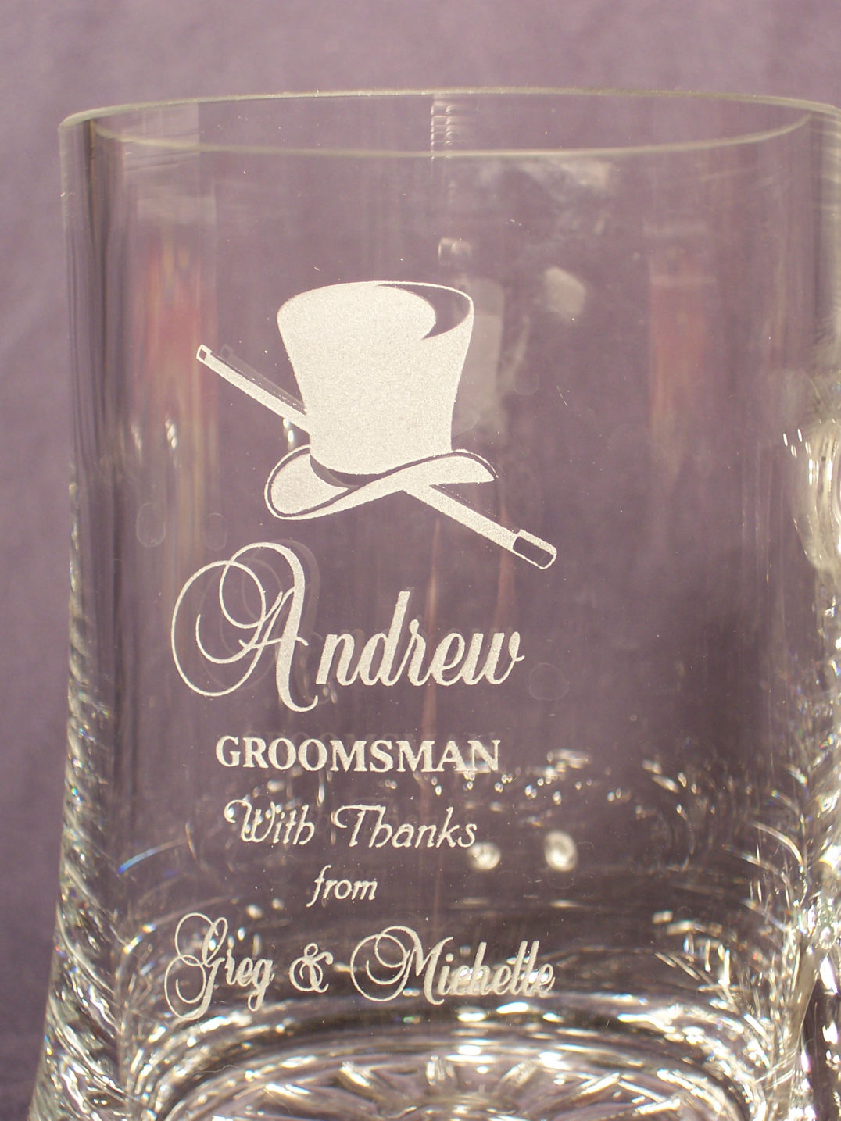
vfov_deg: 23.8
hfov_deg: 18.0
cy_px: 560
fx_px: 2657
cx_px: 420
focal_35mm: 82
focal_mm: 13.5
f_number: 4.1
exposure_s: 1/90
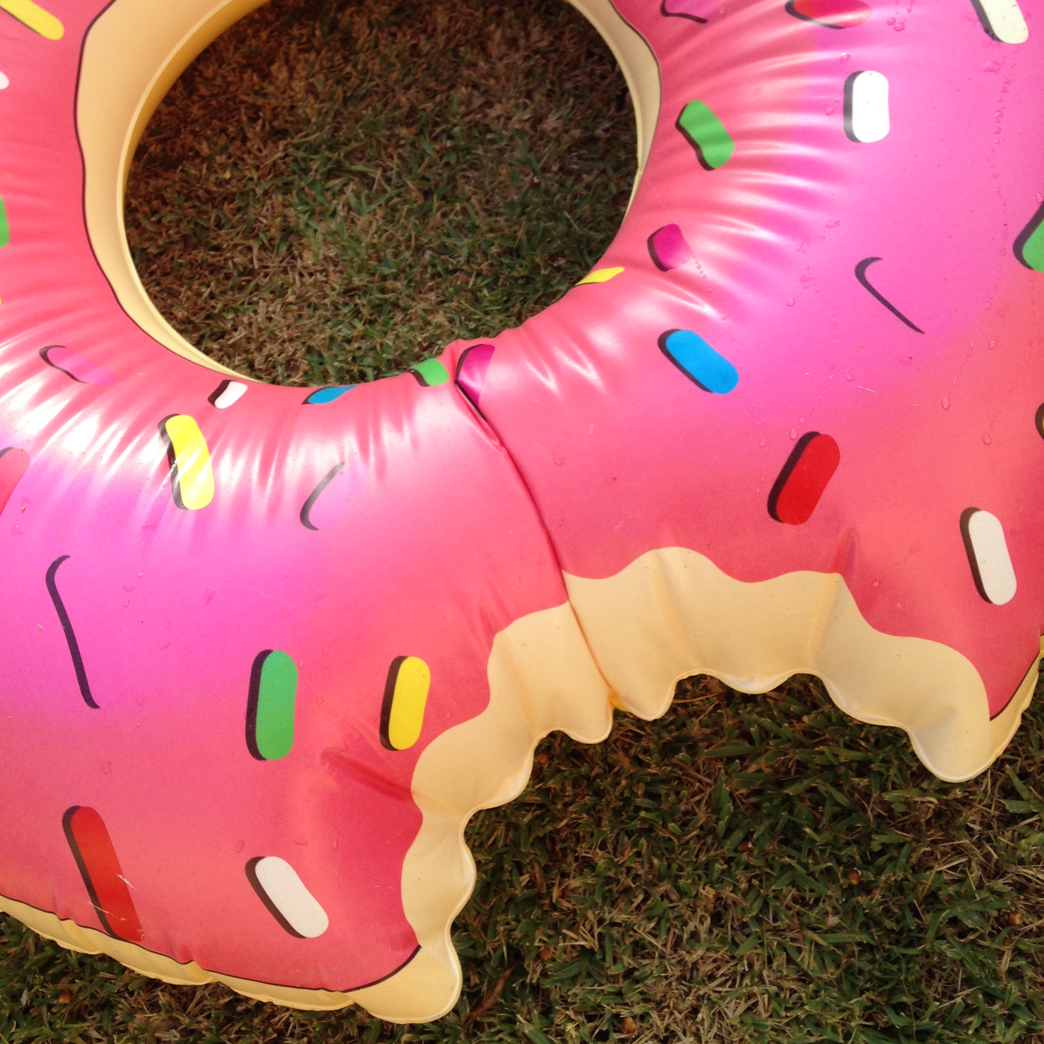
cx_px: 516
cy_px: 365
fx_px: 1399
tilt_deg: -57.5
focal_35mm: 41
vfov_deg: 40.5
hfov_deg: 40.9
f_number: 2.4
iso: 50
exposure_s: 1/364
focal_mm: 4.12
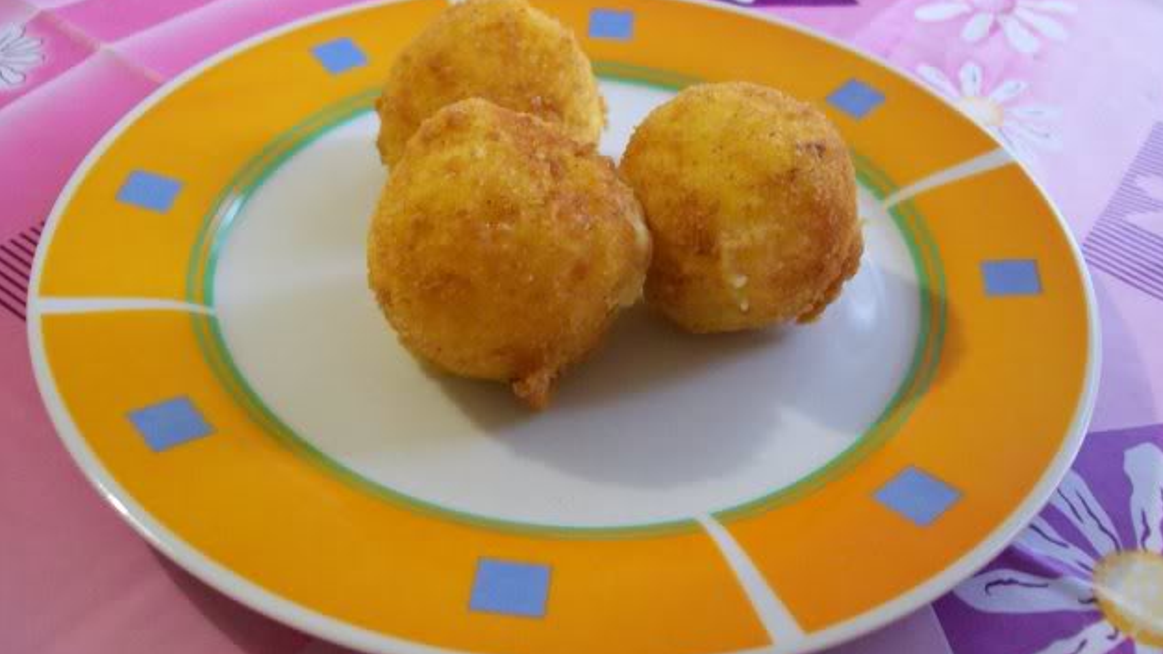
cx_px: 589
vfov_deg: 29.7
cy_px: 304
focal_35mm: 40
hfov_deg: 50.5
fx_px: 1233
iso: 160
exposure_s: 1/10
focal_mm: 6
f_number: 2.7
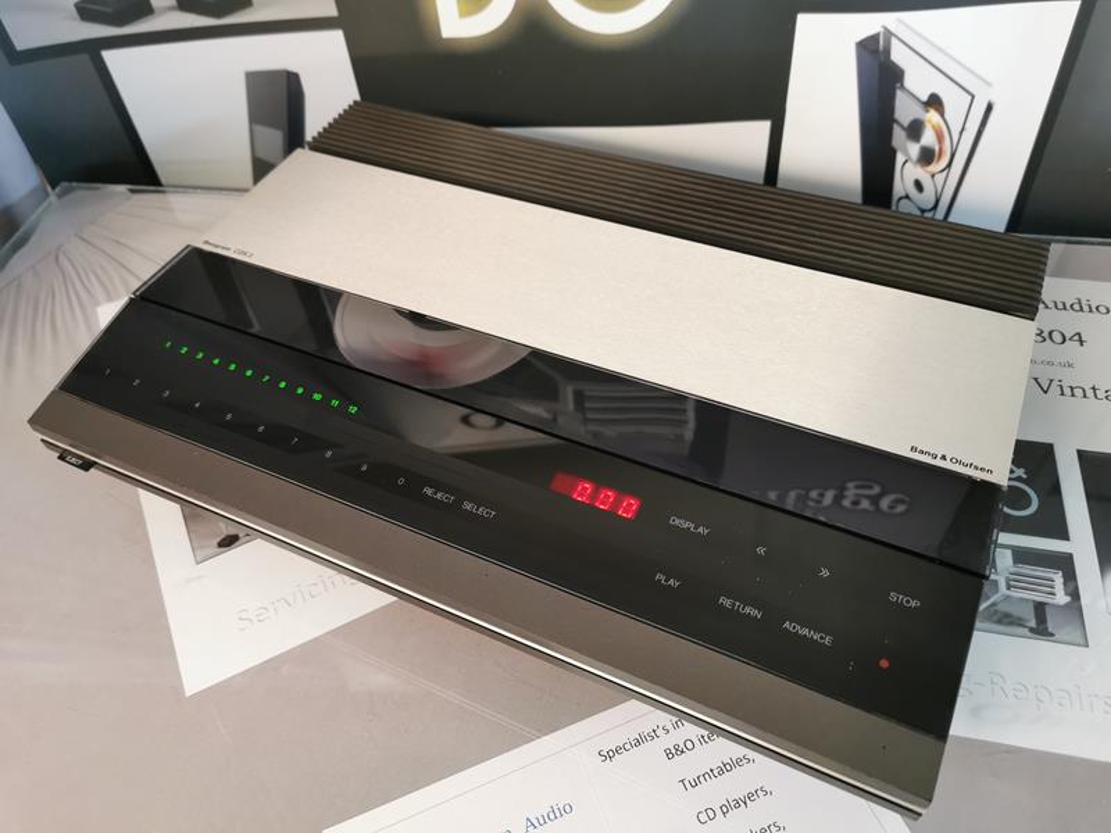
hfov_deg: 65.3
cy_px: 416
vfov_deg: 51.4
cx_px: 556
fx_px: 867
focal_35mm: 27
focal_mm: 5.56
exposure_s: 1/50
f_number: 1.6
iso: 200
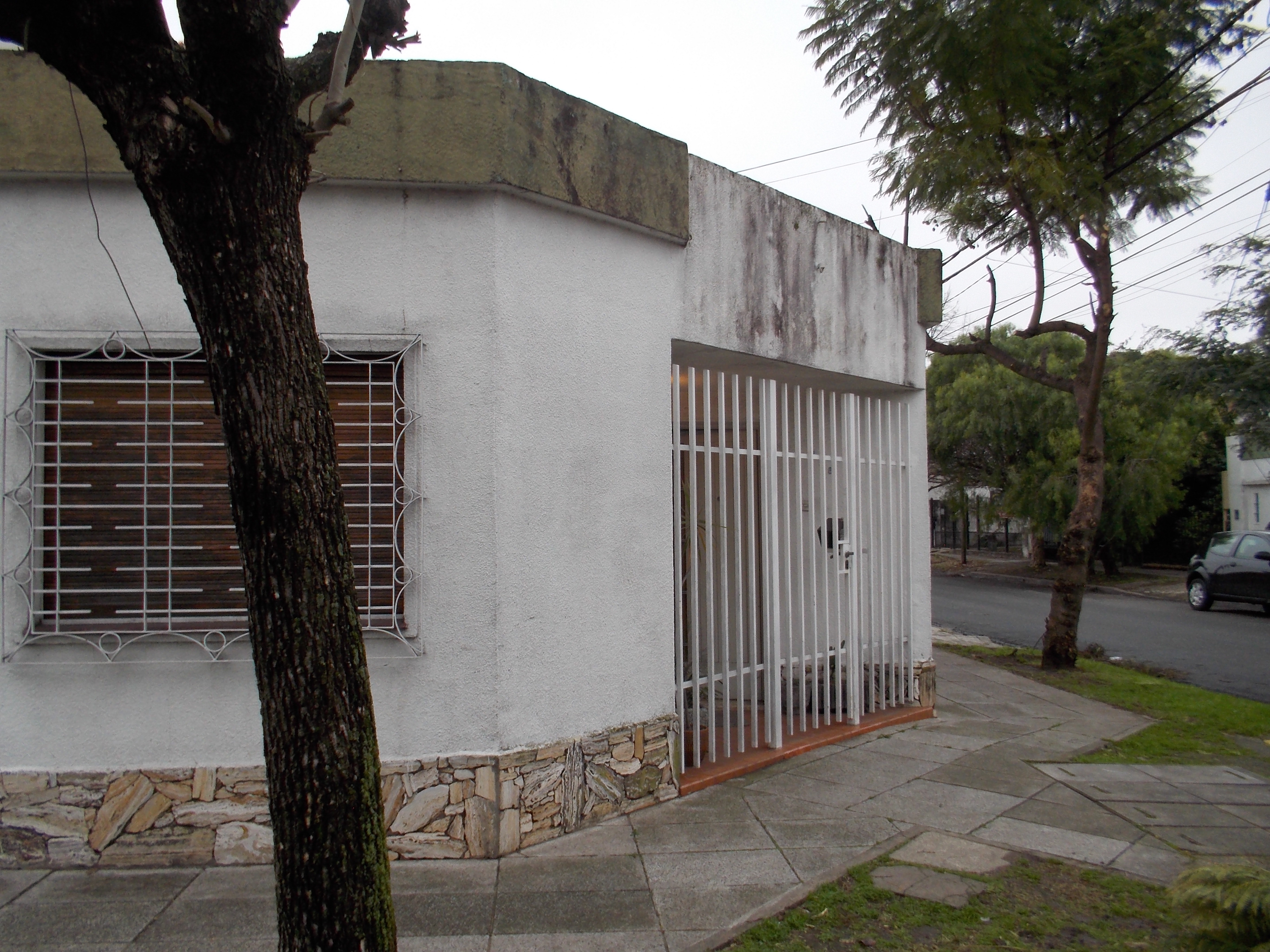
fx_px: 1064
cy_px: 476
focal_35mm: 29
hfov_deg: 61.7
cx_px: 635
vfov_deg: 48.2
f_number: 3.3
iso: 80
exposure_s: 1/160
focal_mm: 4.1
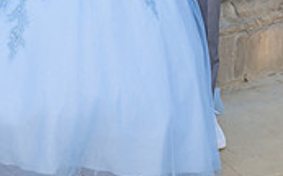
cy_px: -62
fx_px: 717
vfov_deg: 13.5
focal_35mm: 93
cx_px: 87
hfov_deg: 22.2
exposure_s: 1/200
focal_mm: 35
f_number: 4
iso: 200
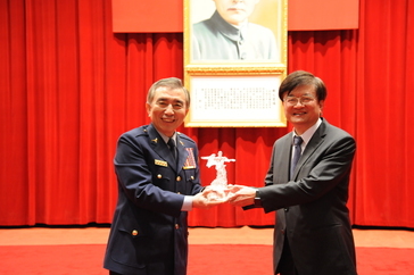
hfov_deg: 36.3
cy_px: 139
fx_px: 632
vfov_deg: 24.6
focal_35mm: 55
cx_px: 218
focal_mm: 50
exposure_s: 1/60
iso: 3200
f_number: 4.5
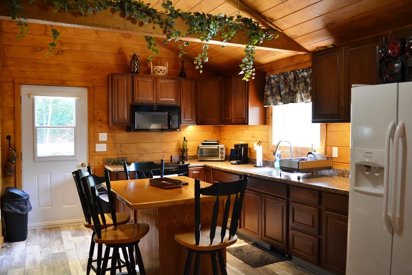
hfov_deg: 65.4
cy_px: 137
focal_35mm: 28
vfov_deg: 46.4
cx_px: 205
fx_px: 321
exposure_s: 1/25
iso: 400
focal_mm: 18
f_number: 3.5
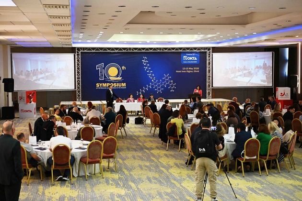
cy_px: 100
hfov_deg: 35.6
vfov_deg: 24.2
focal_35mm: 56
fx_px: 470
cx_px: 151
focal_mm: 56
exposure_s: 1/500
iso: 2500
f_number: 2.8
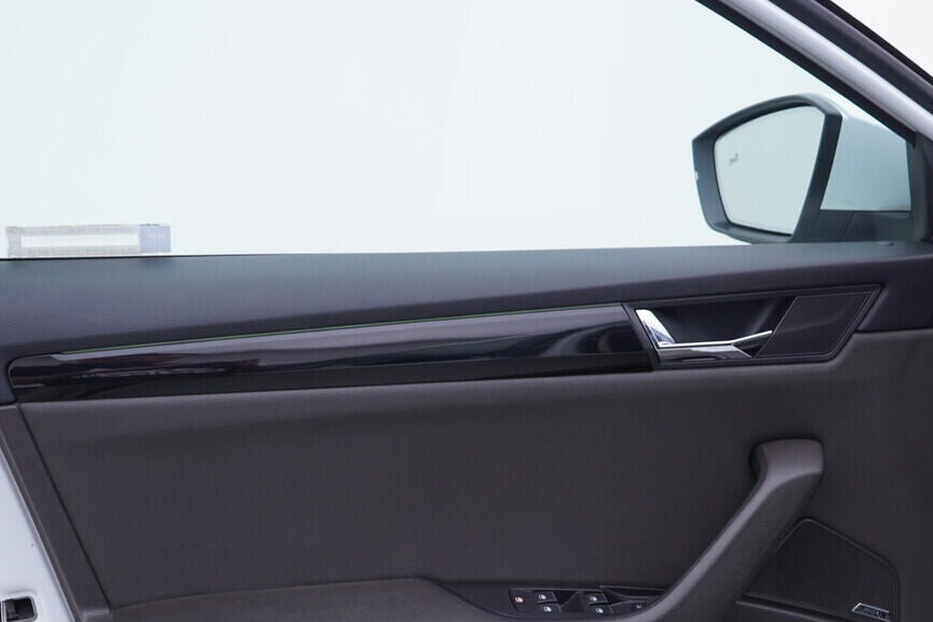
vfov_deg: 22.3
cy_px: 514
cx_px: 457
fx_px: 1555
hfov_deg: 33.4
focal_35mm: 60
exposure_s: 1/60
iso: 125
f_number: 3.5
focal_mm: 24
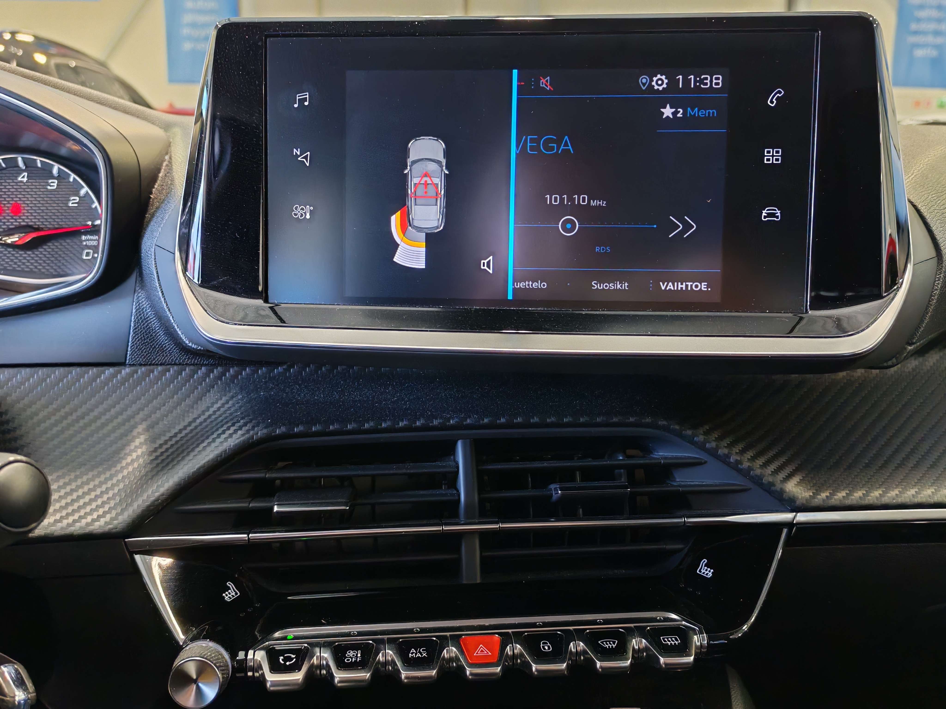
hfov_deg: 54.0
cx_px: 473
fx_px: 929
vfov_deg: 41.8
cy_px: 354
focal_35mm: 34
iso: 1250
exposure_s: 1/100
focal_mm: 6.12
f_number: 1.9
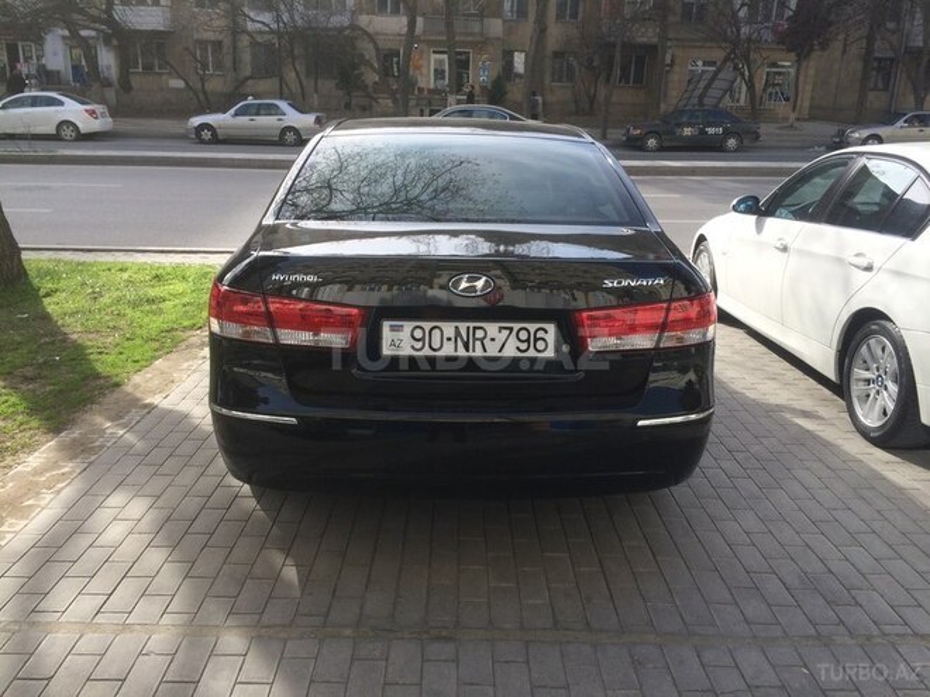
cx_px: 465
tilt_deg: -19.2
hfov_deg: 61.7
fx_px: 779
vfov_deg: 48.2
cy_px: 348
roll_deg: -1.8
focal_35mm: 29
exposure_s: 1/651
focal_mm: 4.15
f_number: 2.2
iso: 32
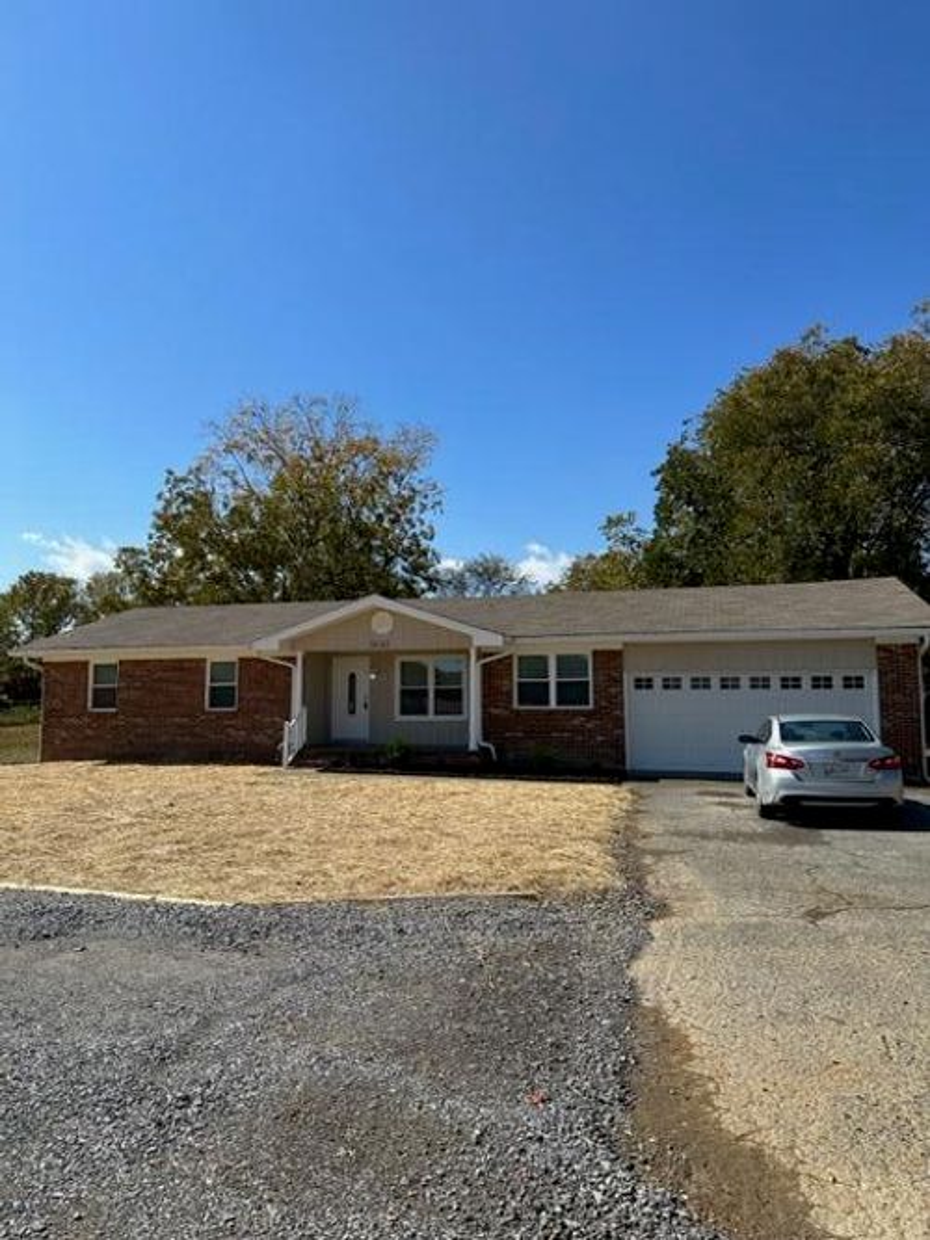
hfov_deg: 56.8
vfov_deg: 71.6
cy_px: 620
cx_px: 465
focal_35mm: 24
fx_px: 860
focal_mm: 6.86
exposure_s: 1/5000
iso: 80
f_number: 1.78
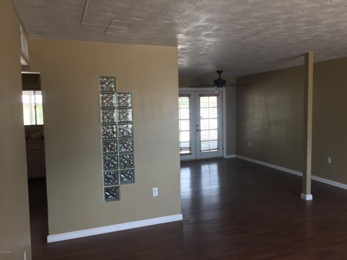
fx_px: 291
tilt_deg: -5.3
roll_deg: +0.7
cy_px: 130
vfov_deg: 48.2
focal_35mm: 29
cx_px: 174
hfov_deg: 61.7
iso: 32
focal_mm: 4.15
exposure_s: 1/40
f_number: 2.2
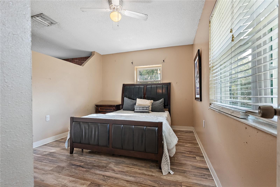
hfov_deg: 96.7
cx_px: 140
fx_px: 124
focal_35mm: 16
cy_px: 94
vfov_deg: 73.8
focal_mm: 16
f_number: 5.6
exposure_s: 1/80
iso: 1600
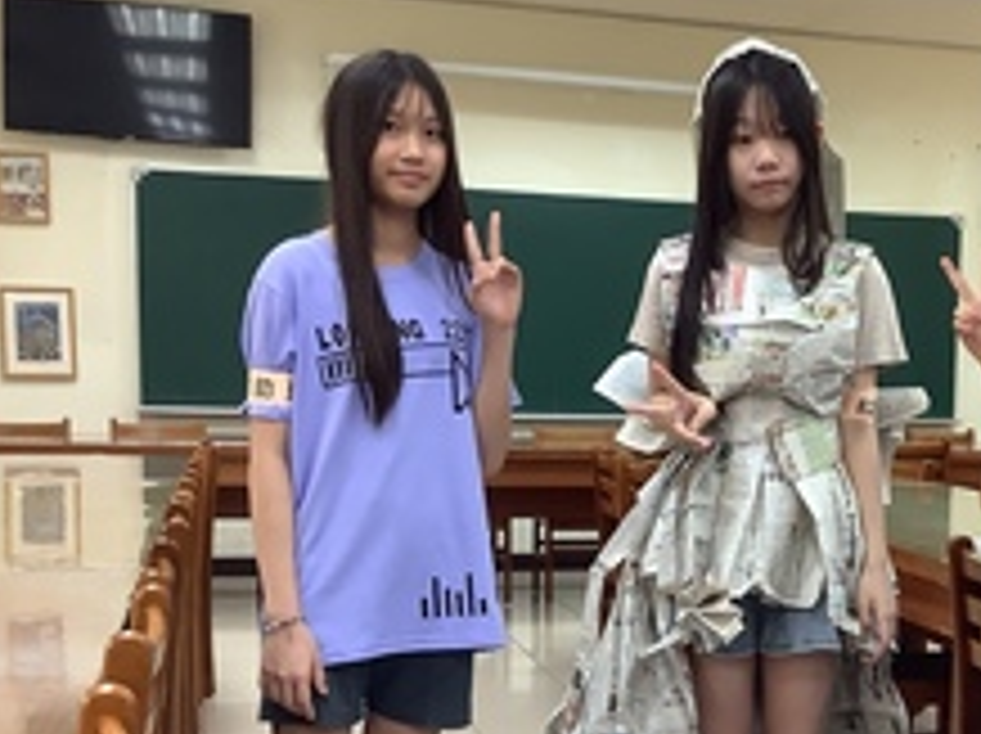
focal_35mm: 57
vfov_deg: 25.2
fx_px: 1614
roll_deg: -2.5
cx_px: 788
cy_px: 581
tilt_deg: -8.1
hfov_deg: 32.9
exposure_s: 1/60
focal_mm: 3.3
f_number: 2.4
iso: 125
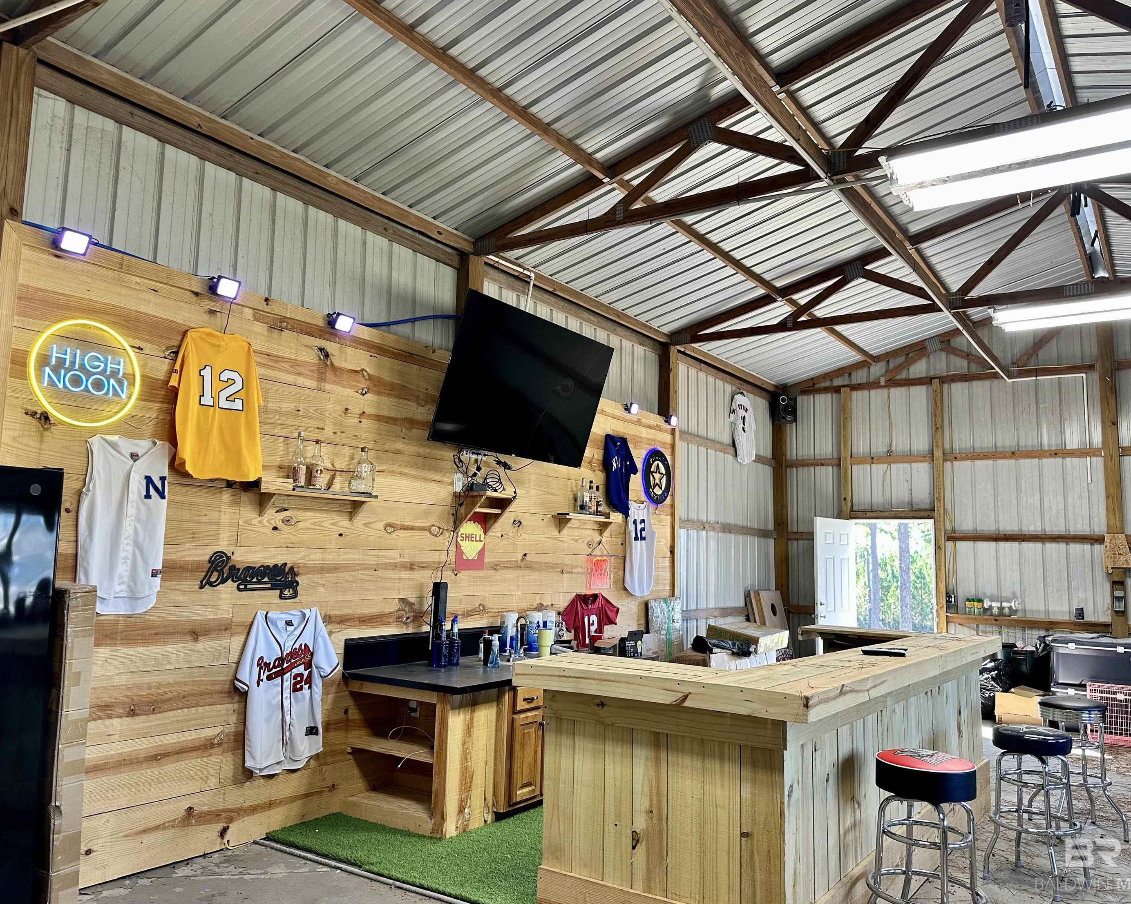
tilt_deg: +7.4
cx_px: 568
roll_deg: -1.4
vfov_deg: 54.9
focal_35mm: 26
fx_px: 870
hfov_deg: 66.0
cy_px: 454
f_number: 1.78
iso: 125
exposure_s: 1/120
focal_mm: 6.86
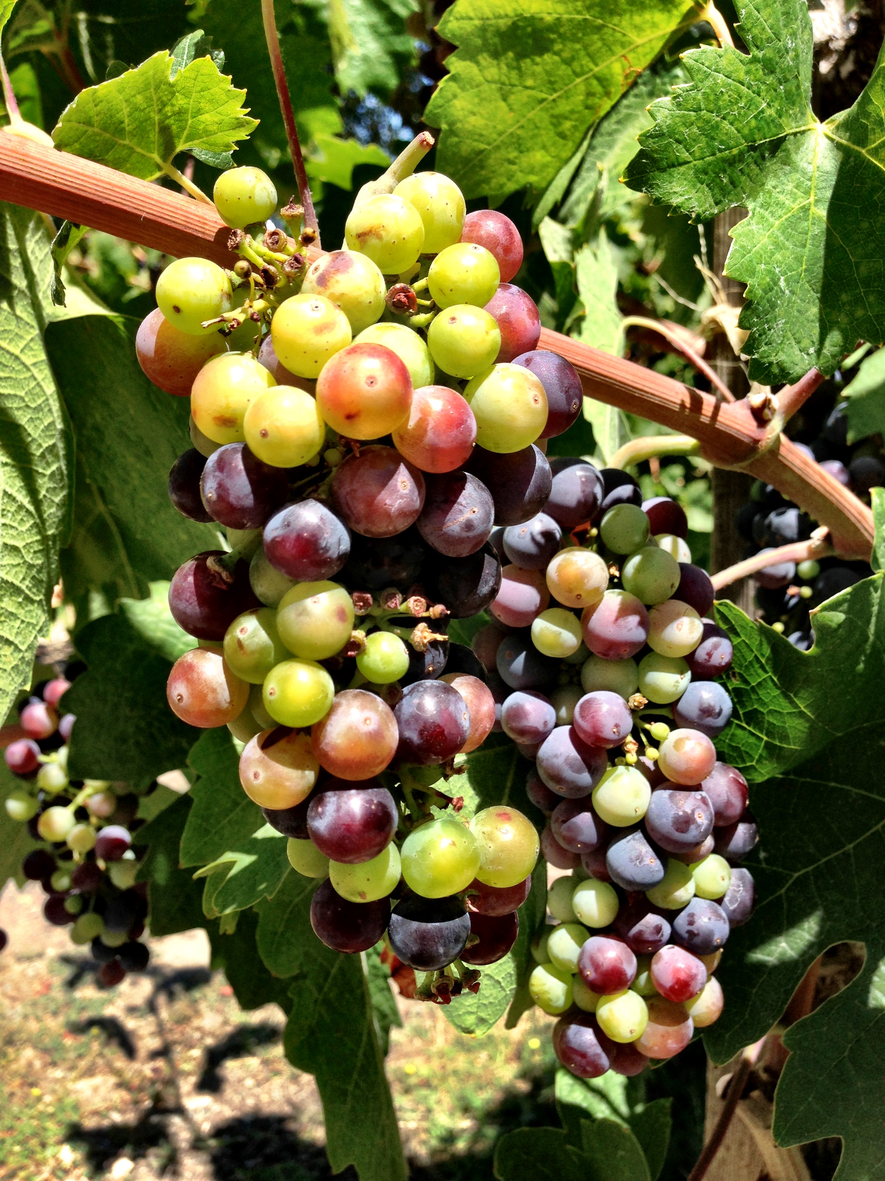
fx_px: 1125
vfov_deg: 55.4
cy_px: 590
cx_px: 442
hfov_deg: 42.9
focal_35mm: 33
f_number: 2.4
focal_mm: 4.13
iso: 50
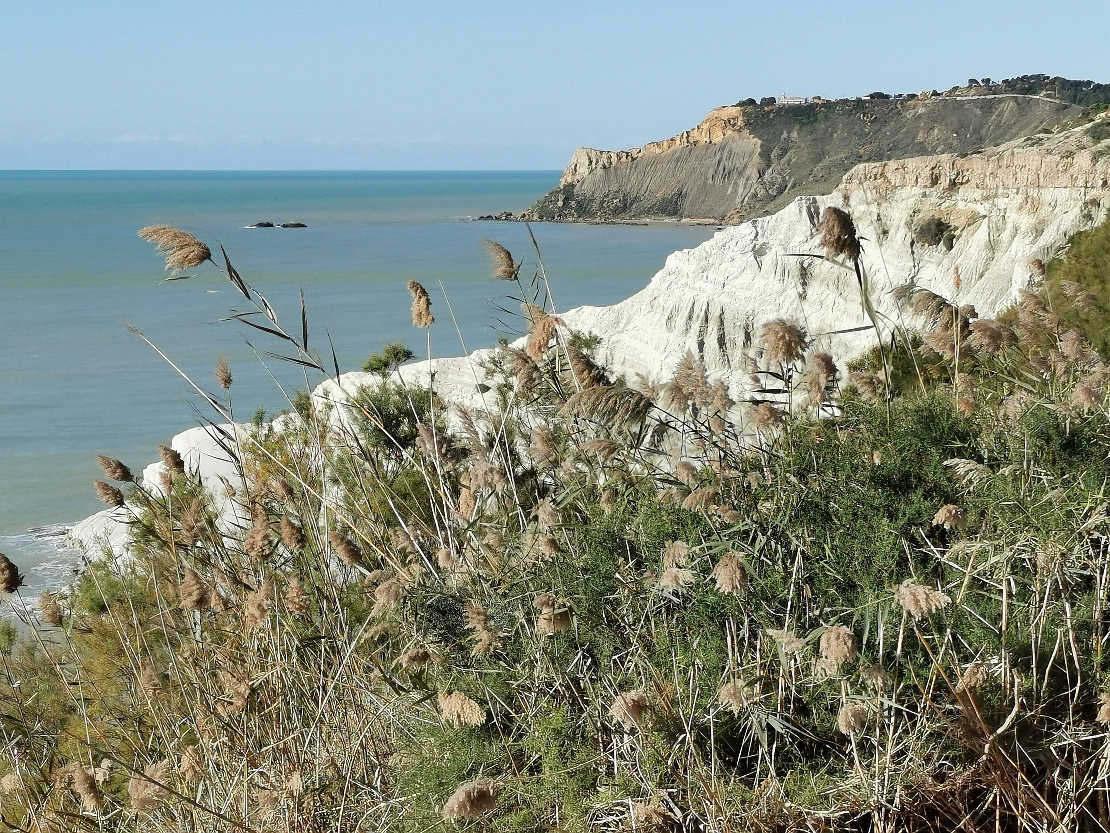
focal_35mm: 92
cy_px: 416
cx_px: 555
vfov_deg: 16.1
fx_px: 2950
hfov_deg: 21.3
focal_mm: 5.56
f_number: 1.6
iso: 50
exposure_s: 1/4184
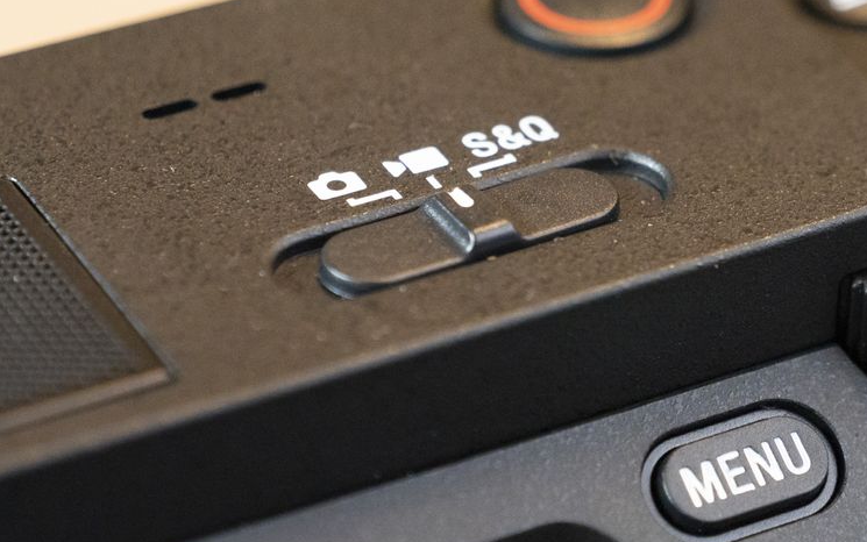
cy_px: 314
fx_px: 5247
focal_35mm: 222
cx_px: 697
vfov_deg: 5.9
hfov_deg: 9.4
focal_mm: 60
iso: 3200
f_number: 5
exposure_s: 1/160
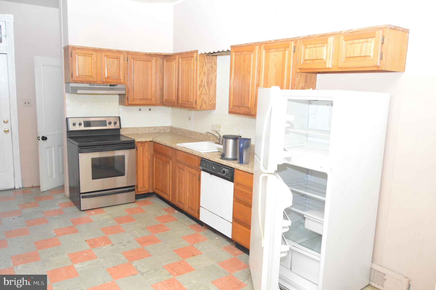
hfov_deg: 67.4
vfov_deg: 47.8
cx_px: 218
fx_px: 327
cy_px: 145
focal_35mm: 27
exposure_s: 1/50
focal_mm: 18
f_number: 4
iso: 3200
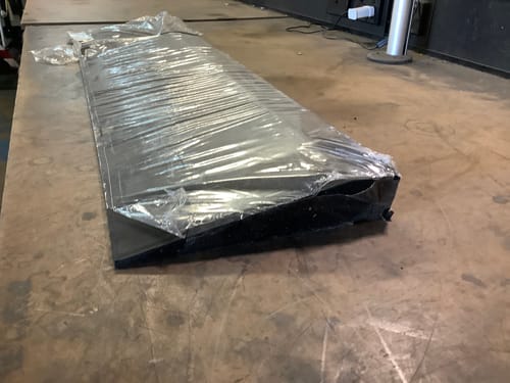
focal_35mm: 31
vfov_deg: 45.4
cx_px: 255
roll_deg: +0.5
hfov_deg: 58.4
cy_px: 192
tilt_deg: -26.6
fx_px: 457
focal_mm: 3.3
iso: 320
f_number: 2.4
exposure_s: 1/33
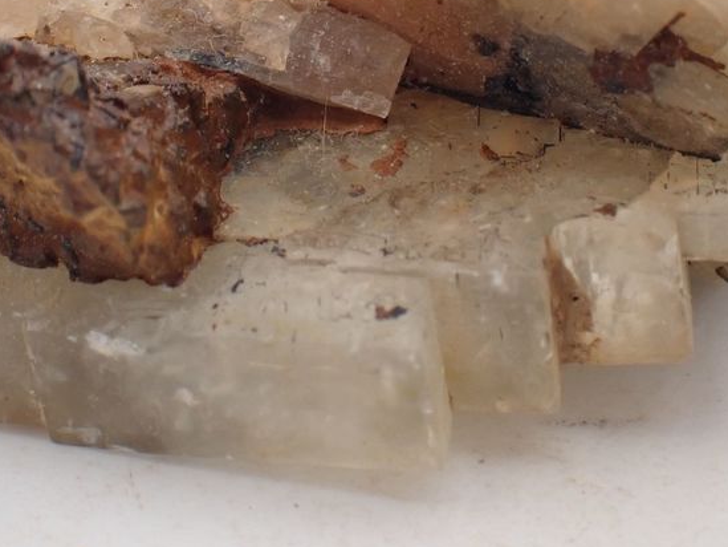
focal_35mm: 182
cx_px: 358
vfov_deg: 8.1
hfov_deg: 10.9
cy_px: 53
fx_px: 3828
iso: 250
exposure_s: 1/400
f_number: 6.3
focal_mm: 18
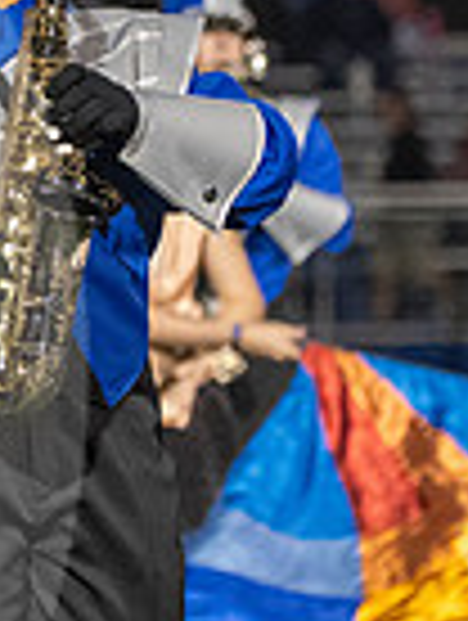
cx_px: -686
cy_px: 67
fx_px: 12166
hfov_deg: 2.2
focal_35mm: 677
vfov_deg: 2.9
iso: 4000
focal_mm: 120
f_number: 2.8
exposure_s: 1/500
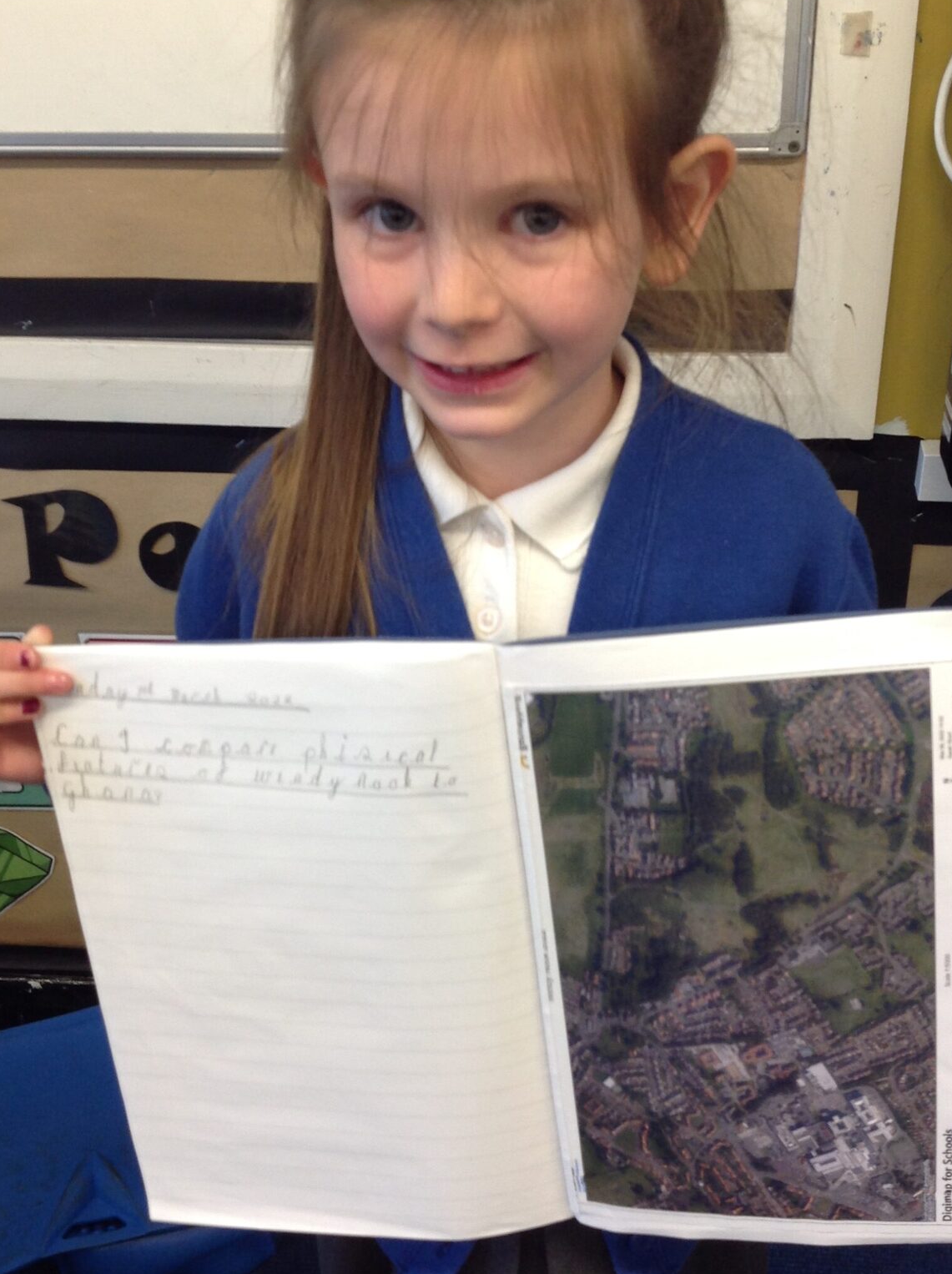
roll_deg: +0.1
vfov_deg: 43.0
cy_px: 629
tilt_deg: -28.8
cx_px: 528
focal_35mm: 44
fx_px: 1617
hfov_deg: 32.8
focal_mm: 4.28
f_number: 2.4
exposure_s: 1/15
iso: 80
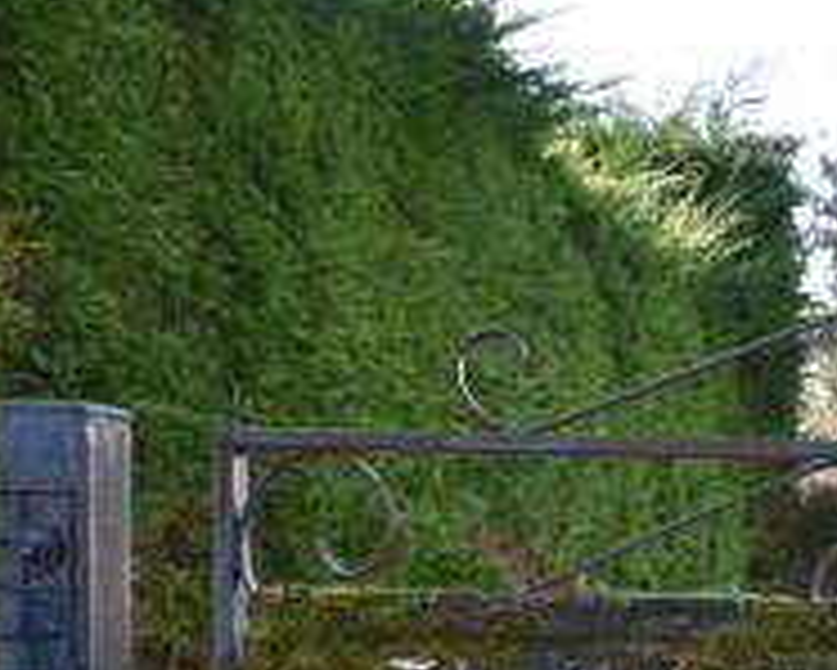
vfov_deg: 20.5
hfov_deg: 24.2
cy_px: 686
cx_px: 976
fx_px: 1785
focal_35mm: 72
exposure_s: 1/200
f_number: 7.1
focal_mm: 20
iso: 400
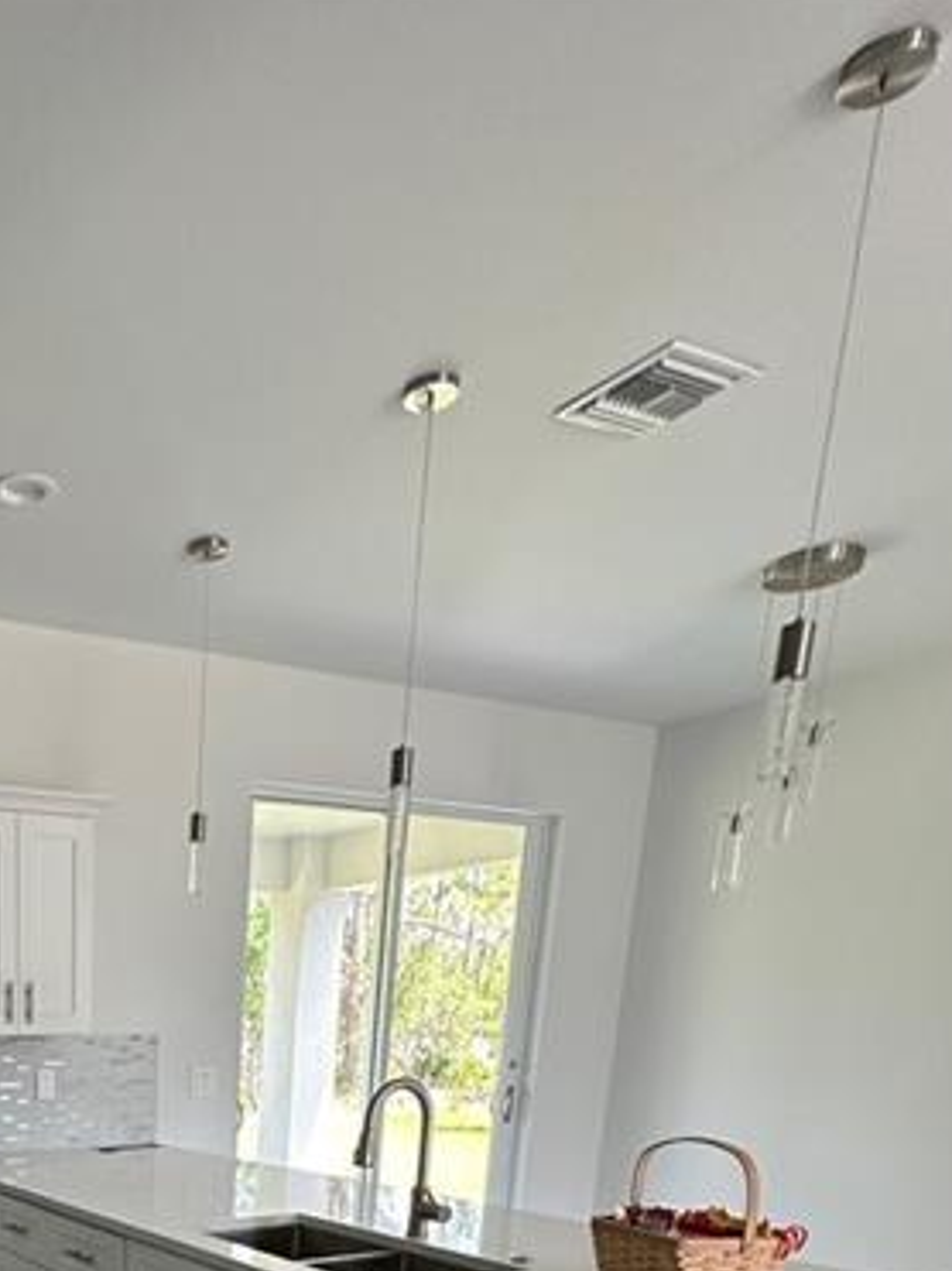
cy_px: 1292
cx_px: 17
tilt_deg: -15.1
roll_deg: -0.4
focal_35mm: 29
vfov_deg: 49.4
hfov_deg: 42.2
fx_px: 1064
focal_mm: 2.22
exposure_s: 1/99
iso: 160
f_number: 2.2
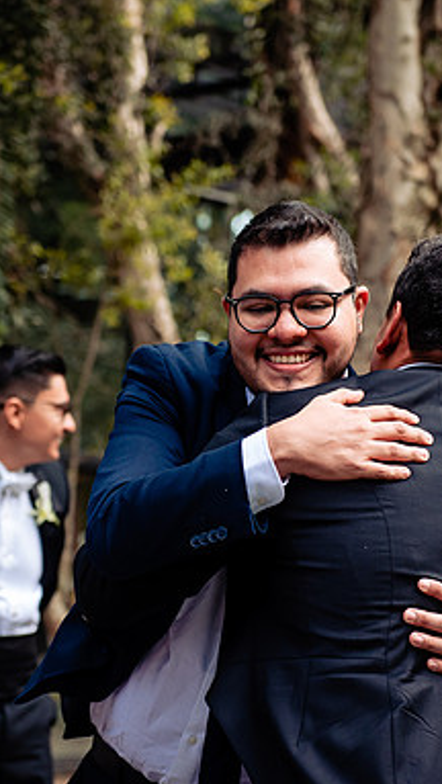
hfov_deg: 10.9
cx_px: 231
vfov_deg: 19.3
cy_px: 394
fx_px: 2308
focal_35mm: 111
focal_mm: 70
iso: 500
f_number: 3.5
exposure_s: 1/125
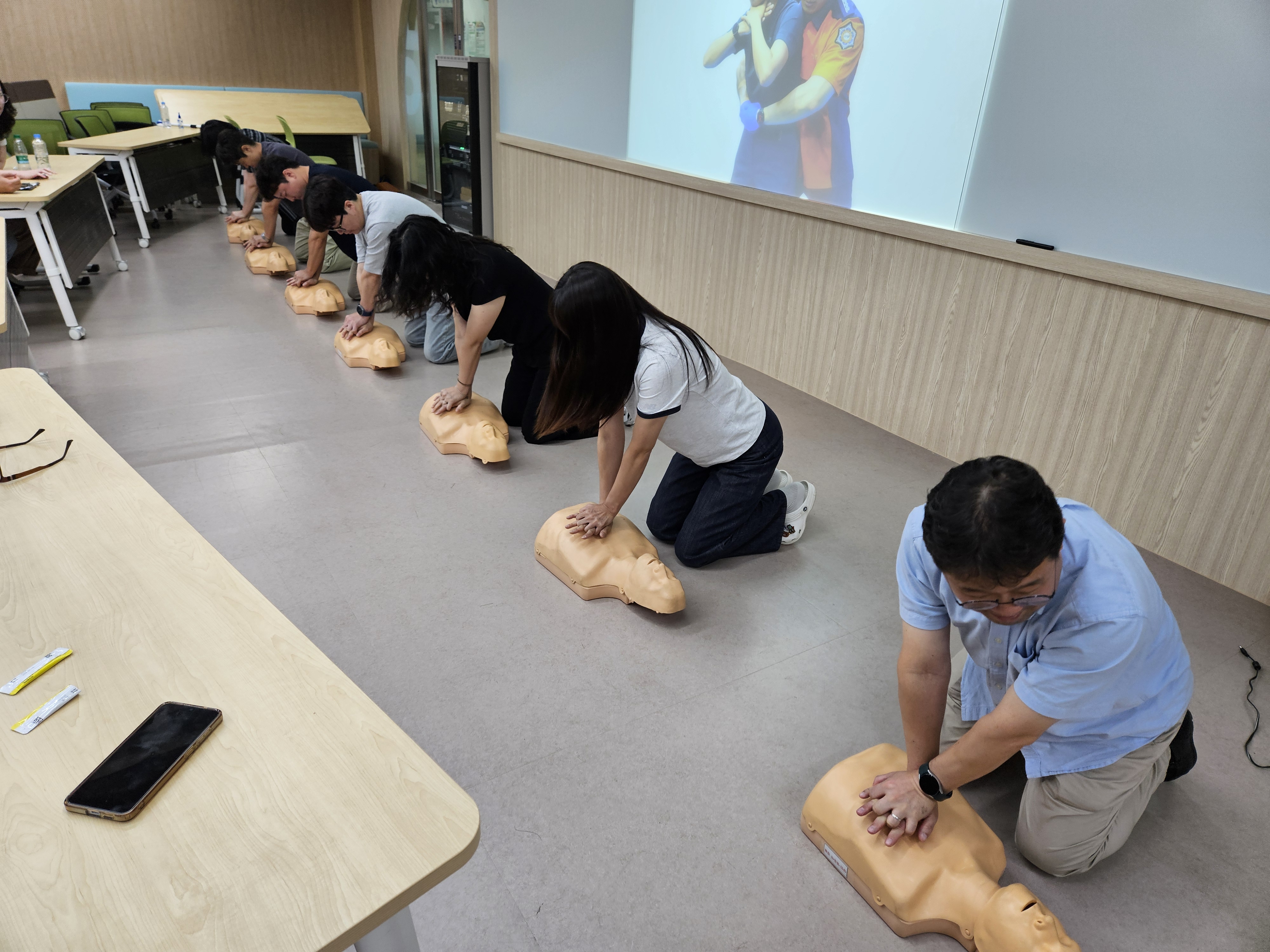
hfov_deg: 73.9
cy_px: 476
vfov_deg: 58.9
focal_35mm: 23
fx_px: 844
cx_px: 635
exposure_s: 1/120
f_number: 1.8
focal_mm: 5.4
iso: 80
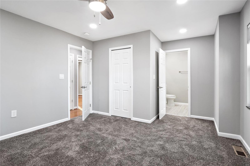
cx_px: 125
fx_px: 125
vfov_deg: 67.4
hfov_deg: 90.0
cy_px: 83
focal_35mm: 18
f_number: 8
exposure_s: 1/10
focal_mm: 9
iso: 400
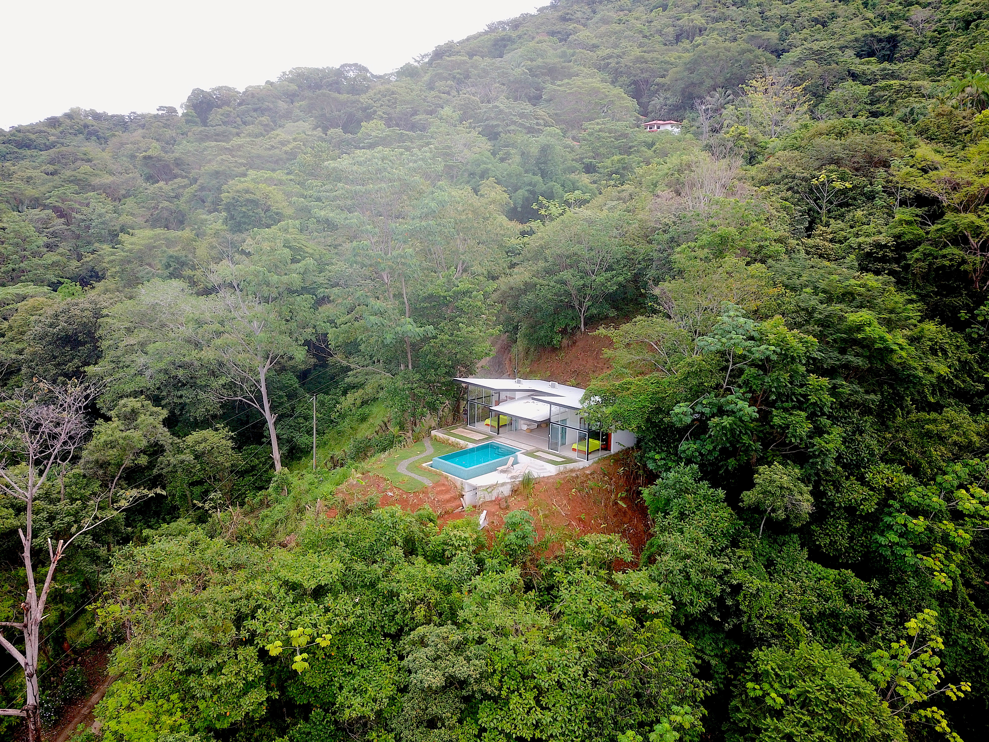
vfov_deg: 53.1
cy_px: 371
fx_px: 743
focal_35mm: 26
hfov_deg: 67.3
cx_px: 494
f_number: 2.2
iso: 100
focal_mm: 4.73
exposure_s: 1/182
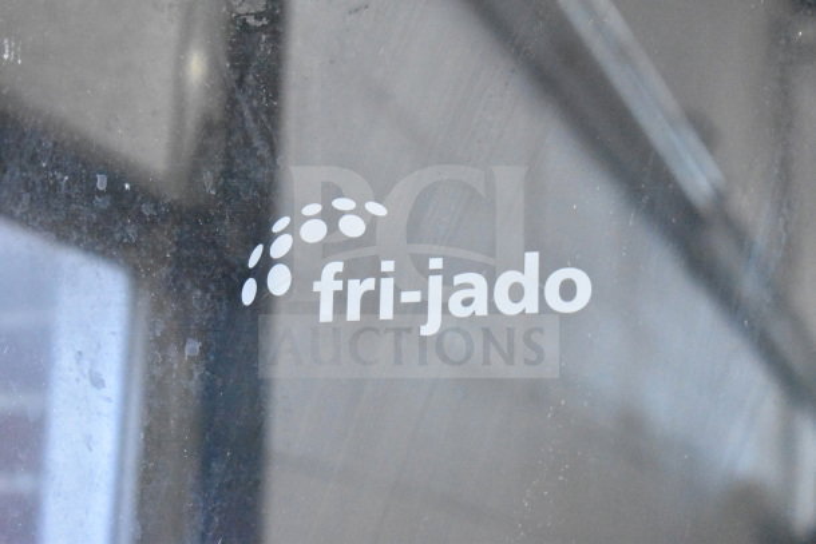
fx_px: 1870
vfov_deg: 16.6
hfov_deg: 24.6
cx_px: 408
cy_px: 272
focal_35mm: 82
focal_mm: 55
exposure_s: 1/100
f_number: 5.6
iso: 20000
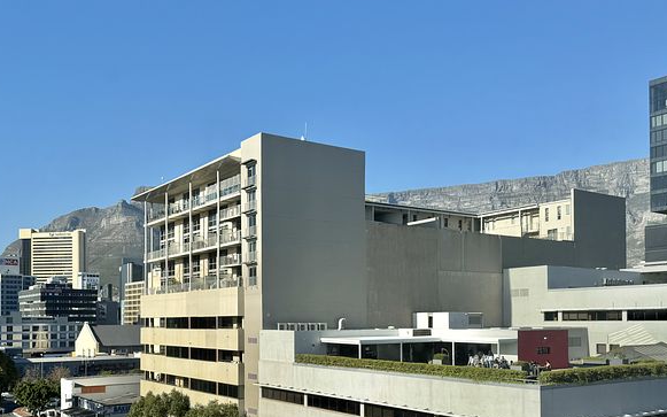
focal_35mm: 35
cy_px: 308
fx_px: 636
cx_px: 278
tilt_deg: +0.4
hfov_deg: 55.0
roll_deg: -0.1
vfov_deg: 35.5
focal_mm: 6.76
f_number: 1.78
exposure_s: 1/5348
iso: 80
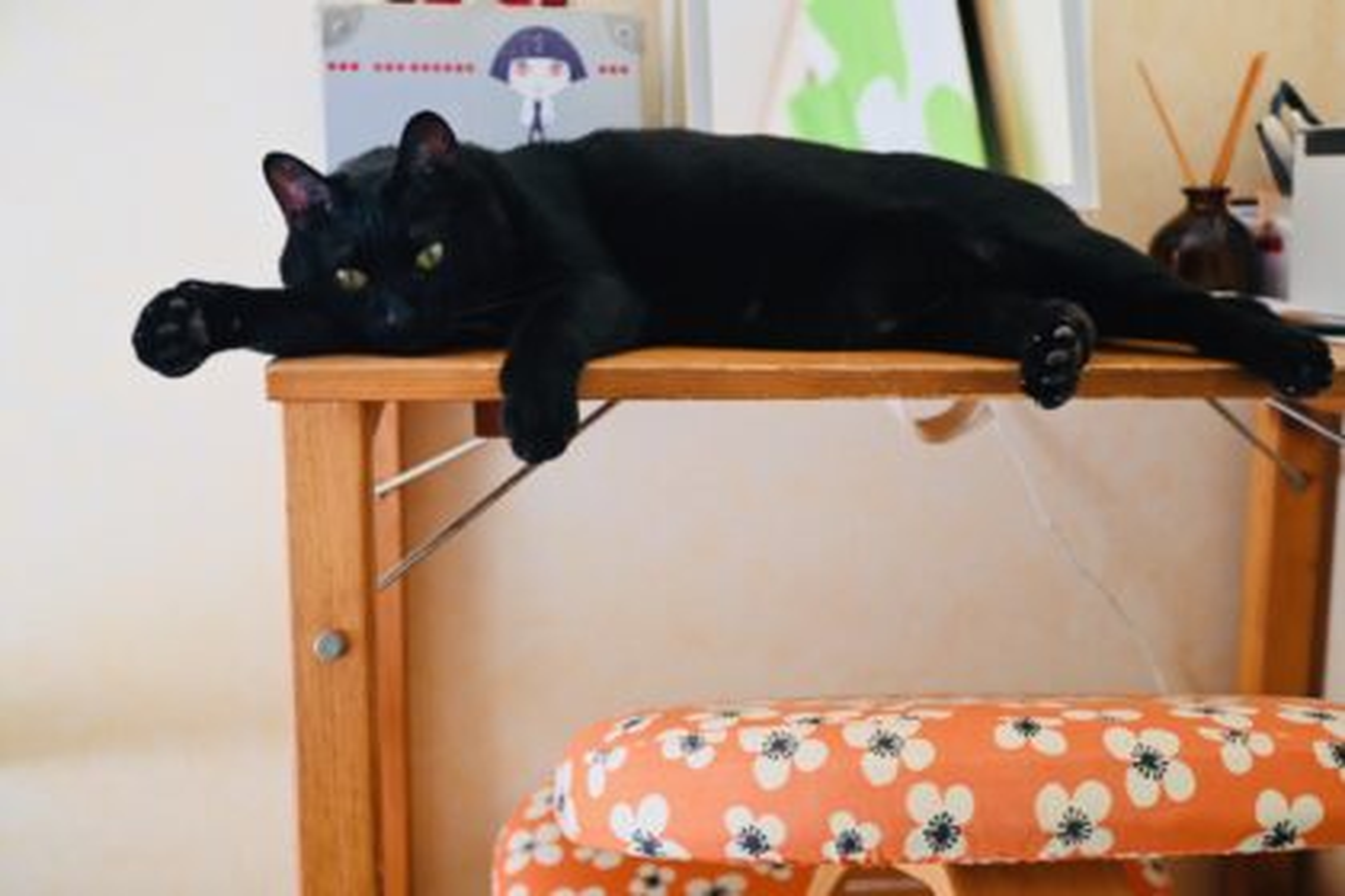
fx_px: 1569
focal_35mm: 42
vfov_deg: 31.9
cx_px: 672
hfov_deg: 46.4
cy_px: 448
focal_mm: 28
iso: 1000
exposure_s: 1/125
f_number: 2.8
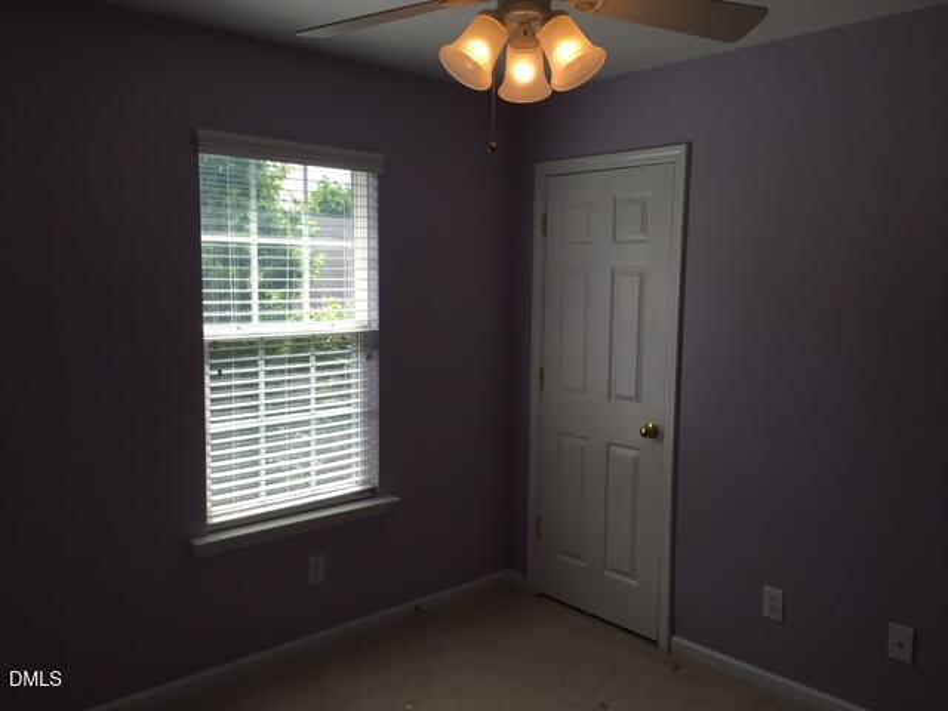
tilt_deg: -5.5
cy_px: 356
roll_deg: -0.7
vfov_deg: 48.2
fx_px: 794
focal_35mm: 29
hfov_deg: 61.7
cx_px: 474
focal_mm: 4.15
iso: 25
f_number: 2.2
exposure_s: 1/286
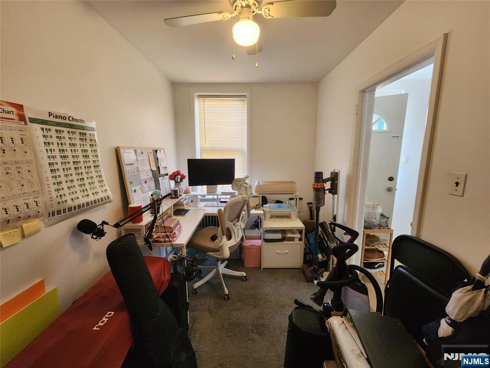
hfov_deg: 106.2
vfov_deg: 89.9
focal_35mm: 13
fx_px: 184
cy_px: 184
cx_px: 245
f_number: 2.2
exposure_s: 1/60
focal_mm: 2.2
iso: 250
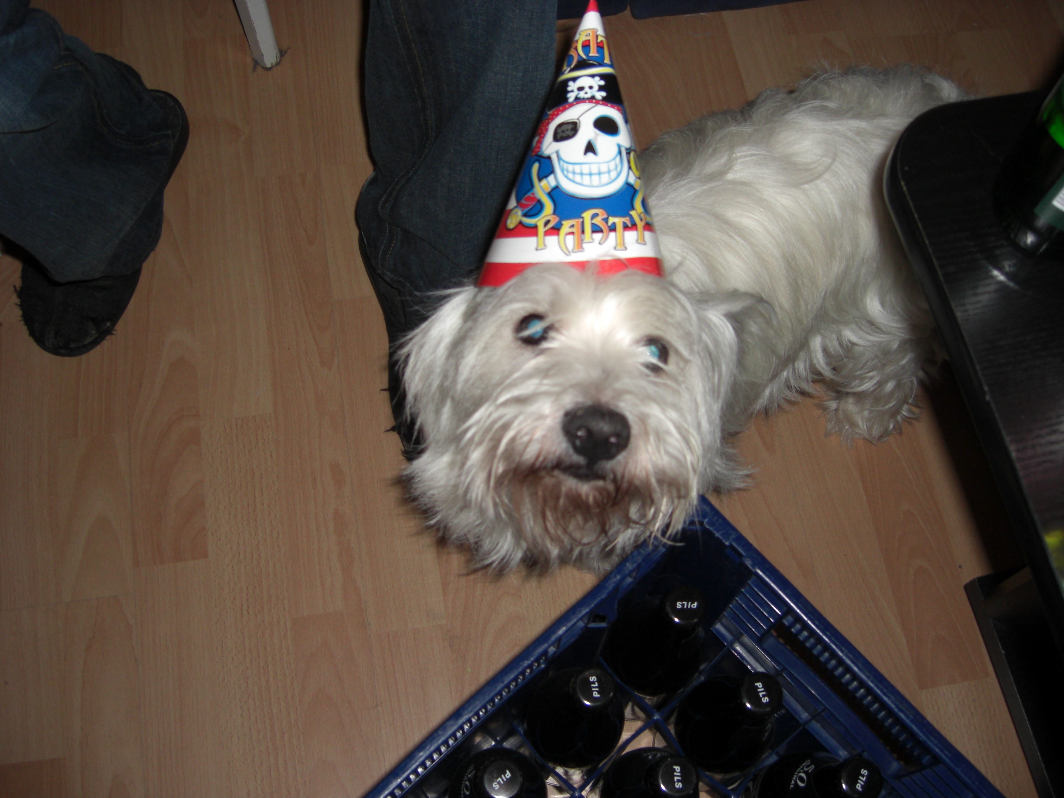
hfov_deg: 49.0
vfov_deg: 37.7
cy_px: 399
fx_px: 1168
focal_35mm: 38
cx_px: 532
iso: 200
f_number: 2.8
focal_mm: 7.9
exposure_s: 1/60
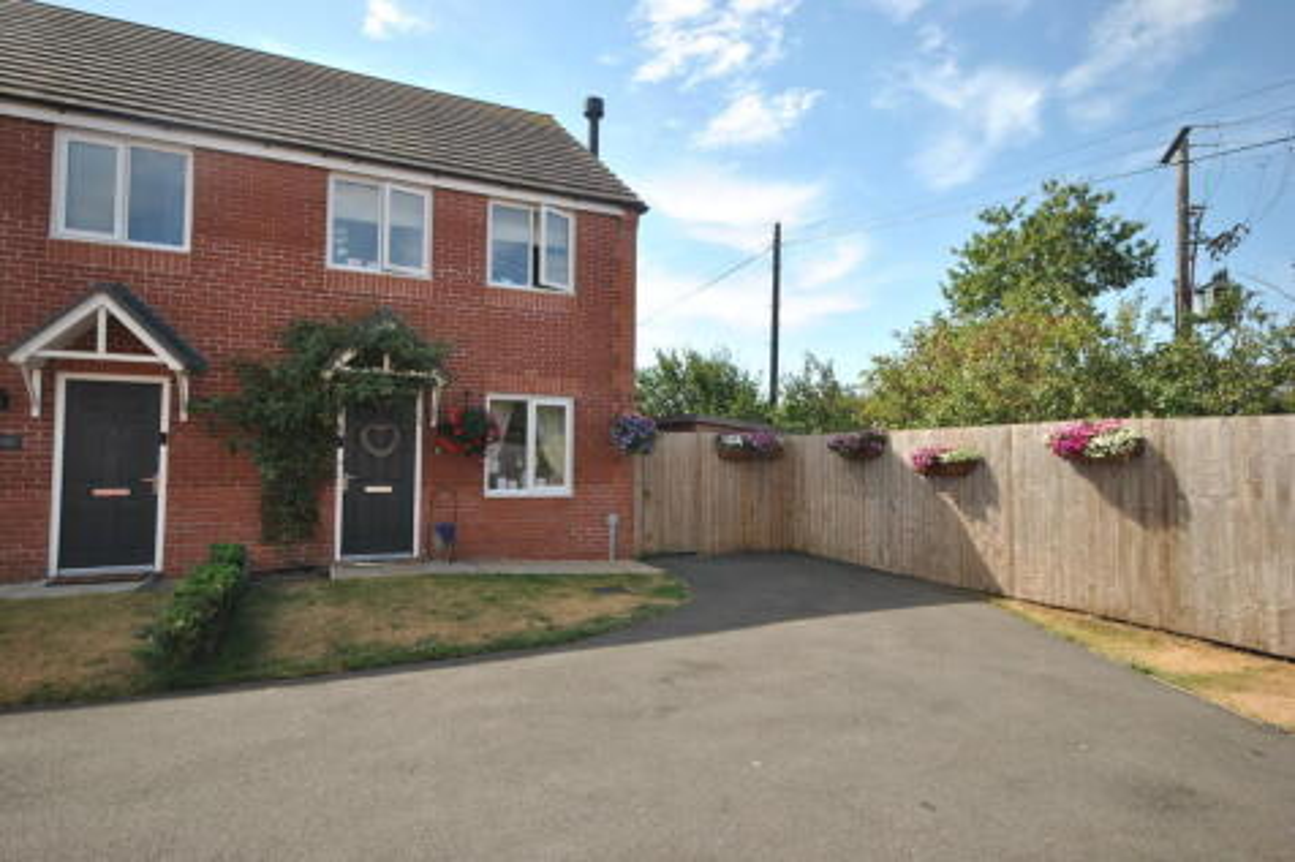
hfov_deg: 85.4
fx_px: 701
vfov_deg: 63.2
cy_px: 431
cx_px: 648
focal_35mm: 20
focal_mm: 13
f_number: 7.1
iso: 100
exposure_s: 1/200
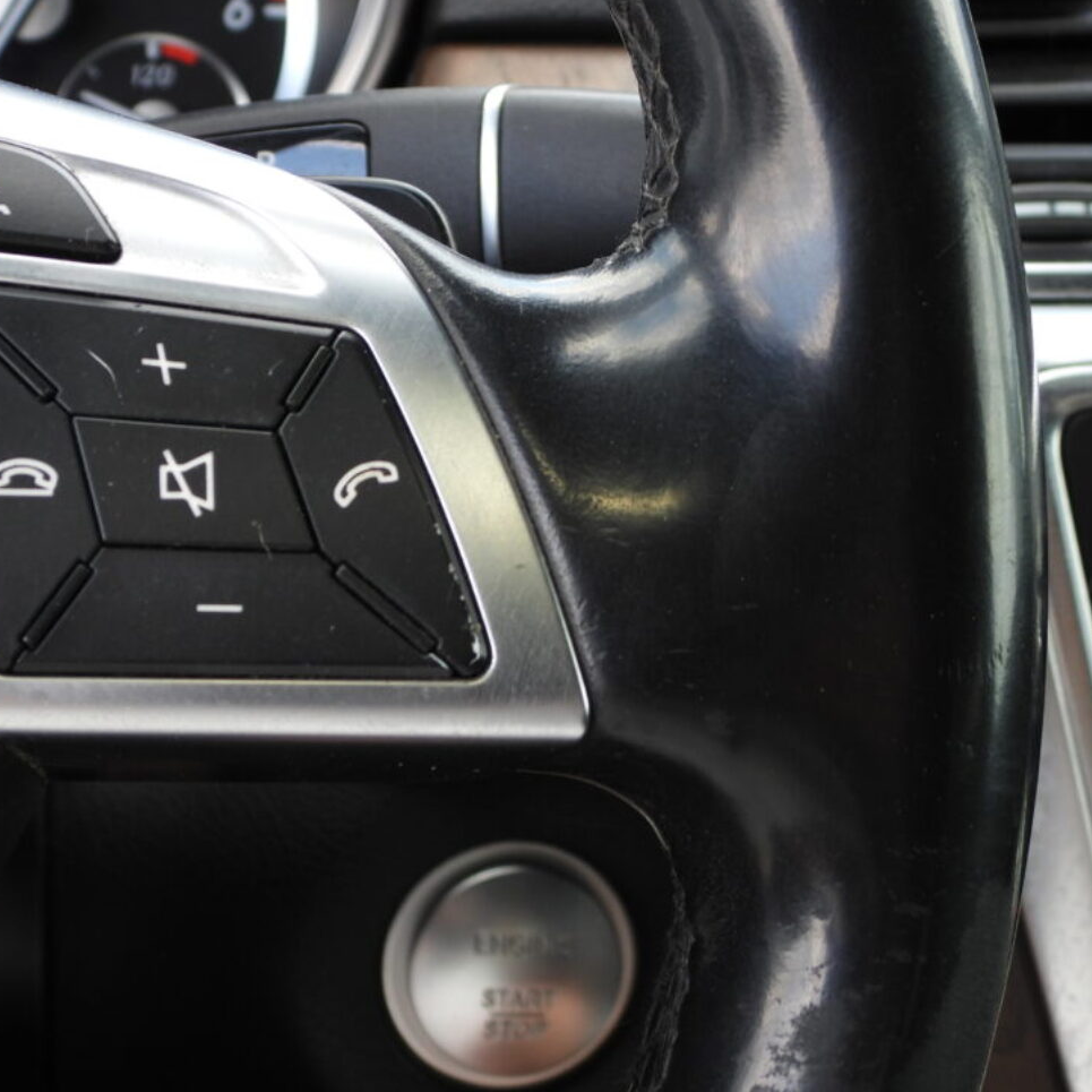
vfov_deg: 25.0
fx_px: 2463
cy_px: 505
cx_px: 475
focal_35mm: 69
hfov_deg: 25.0
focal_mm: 8.5
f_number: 3.2
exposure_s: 1/100
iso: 100
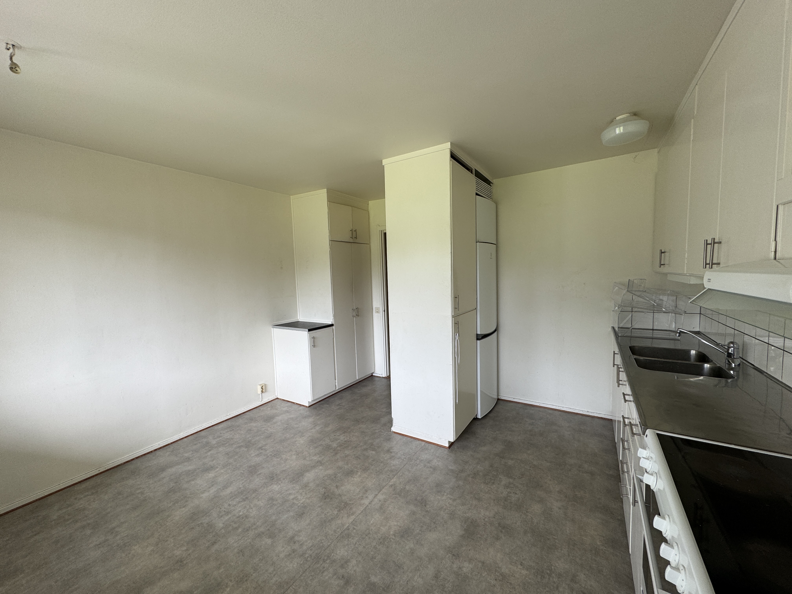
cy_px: 297
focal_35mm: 14
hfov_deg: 102.1
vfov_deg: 85.7
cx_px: 396
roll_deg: +2.0
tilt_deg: -3.6
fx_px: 320
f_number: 2.2
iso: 50
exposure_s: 1/99
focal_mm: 2.22
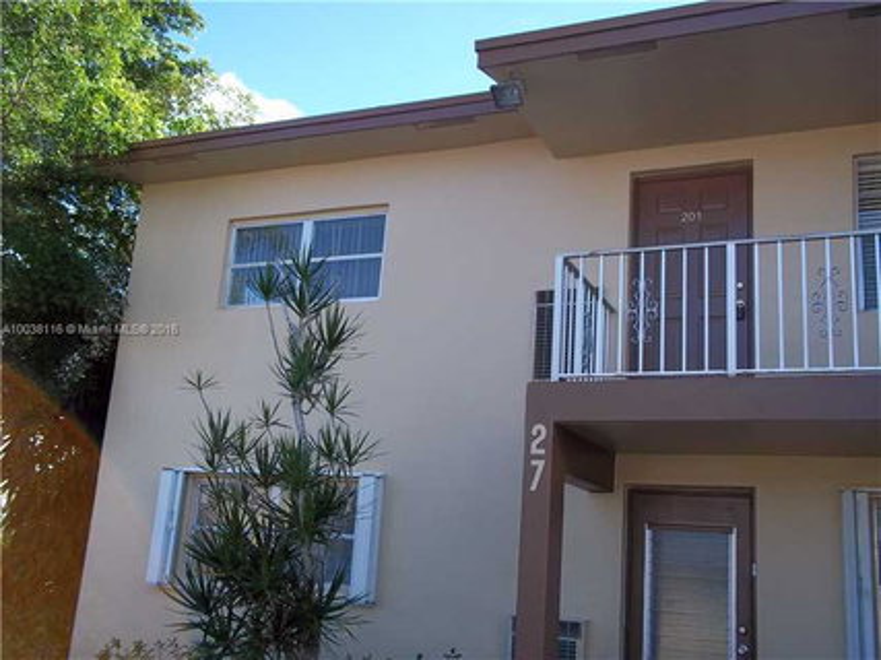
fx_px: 916
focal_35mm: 36
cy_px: 330
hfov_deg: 51.4
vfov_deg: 39.6
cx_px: 440
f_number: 3.1
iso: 80
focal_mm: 6.5
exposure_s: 1/320
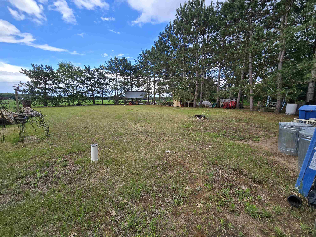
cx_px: 158
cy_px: 118
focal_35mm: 13
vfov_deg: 89.9
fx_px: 119
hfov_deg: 106.2
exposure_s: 1/814
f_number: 2.2
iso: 50
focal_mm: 2.2
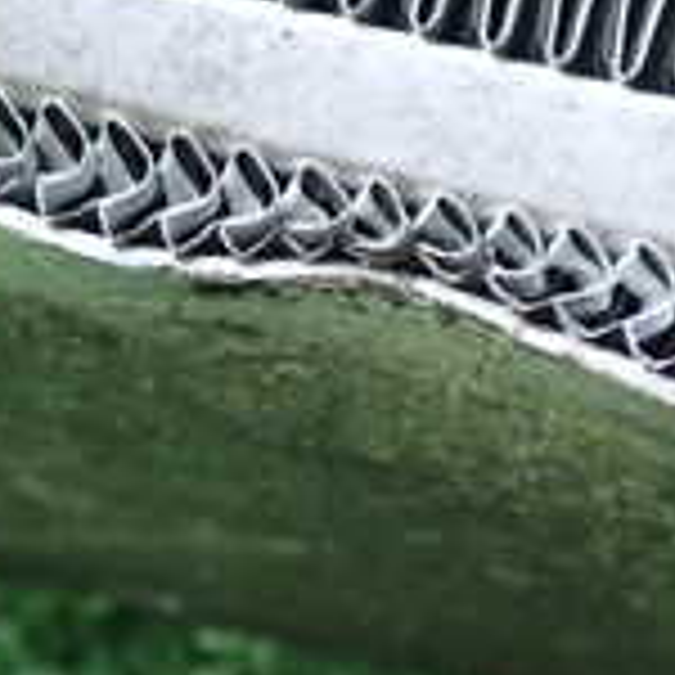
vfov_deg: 13.7
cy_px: 270
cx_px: 279
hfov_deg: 13.7
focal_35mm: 127
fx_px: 2802
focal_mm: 6.37
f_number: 2.5
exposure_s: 1/40
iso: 500
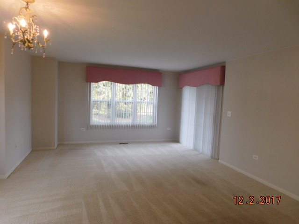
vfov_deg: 58.9
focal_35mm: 23
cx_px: 150
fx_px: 199
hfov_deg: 73.9
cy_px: 112
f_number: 3
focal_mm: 4
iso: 125
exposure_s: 1/60
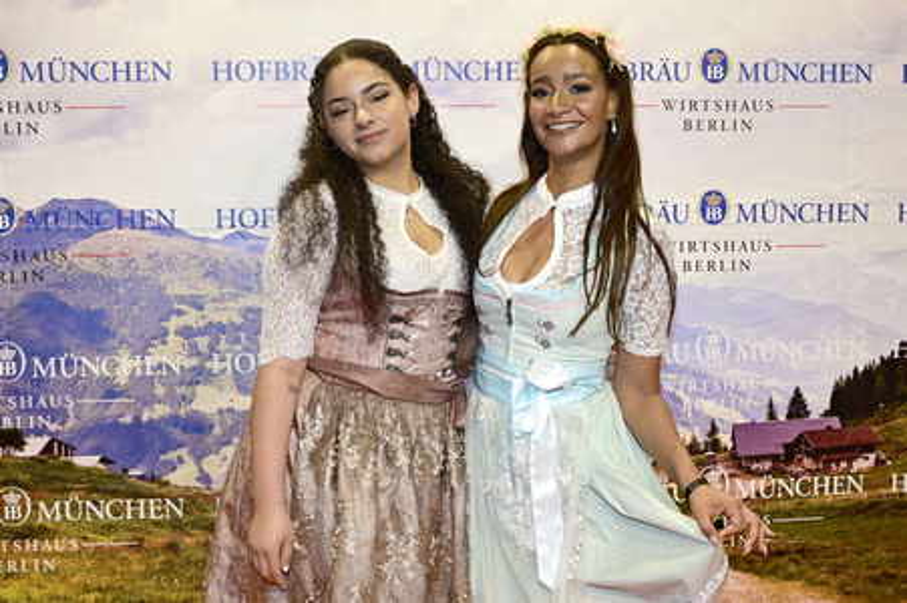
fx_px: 1133
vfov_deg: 29.8
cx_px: 454
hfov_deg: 43.6
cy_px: 302
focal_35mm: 45
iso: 1000
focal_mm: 45
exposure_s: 1/200
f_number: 5.6
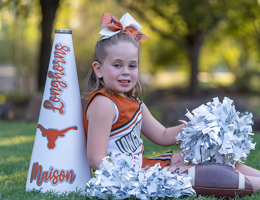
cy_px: 110
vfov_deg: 11.1
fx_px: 1025
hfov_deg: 14.4
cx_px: 141
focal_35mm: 135
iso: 200
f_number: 2.8
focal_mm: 109
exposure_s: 1/320
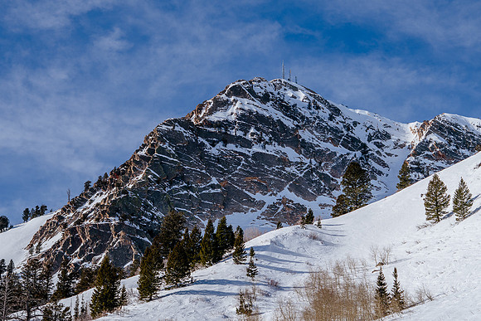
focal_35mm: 99
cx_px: 240
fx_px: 1323
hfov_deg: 20.6
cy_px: 160
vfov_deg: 13.8
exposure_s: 1/1250
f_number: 5.6
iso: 200
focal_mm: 66
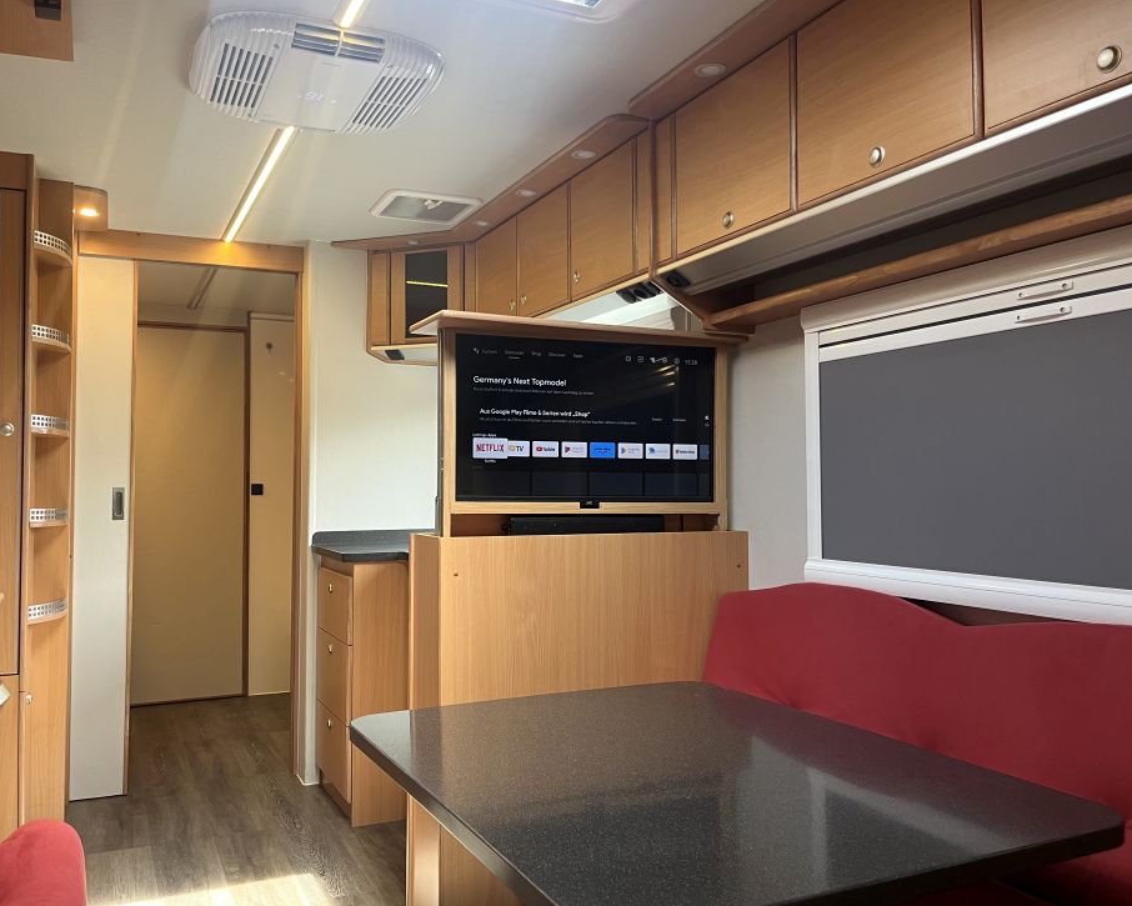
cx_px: 511
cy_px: 445
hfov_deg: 62.1
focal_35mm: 28
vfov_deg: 51.5
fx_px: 938
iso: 125
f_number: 1.6
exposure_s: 1/90
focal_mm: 5.1
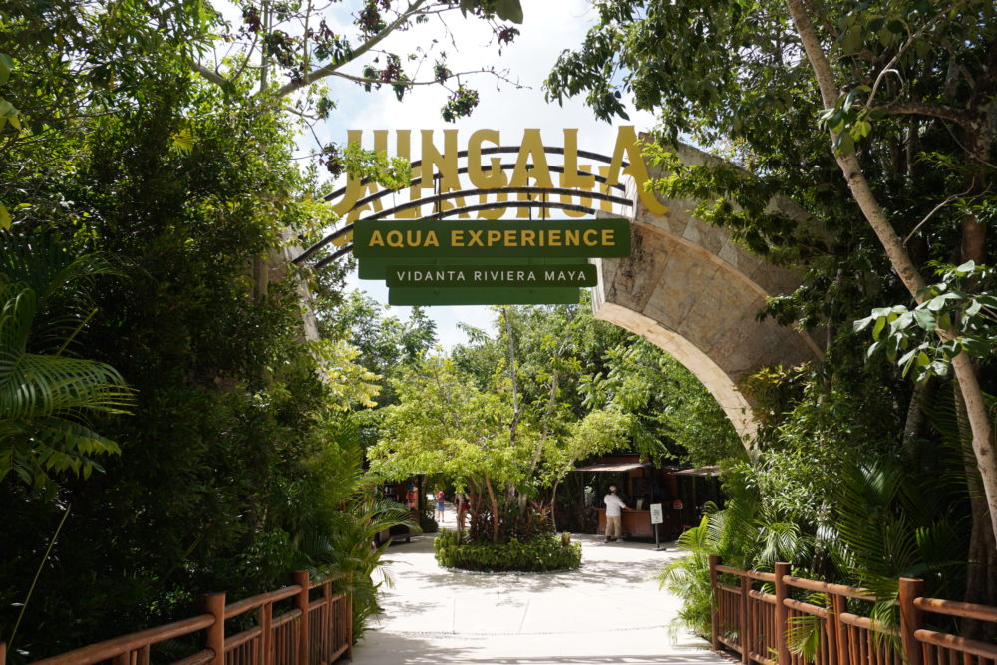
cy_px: 332
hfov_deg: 59.5
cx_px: 498
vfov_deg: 41.7
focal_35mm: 32
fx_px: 872
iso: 100
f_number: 8
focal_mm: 21
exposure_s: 1/200
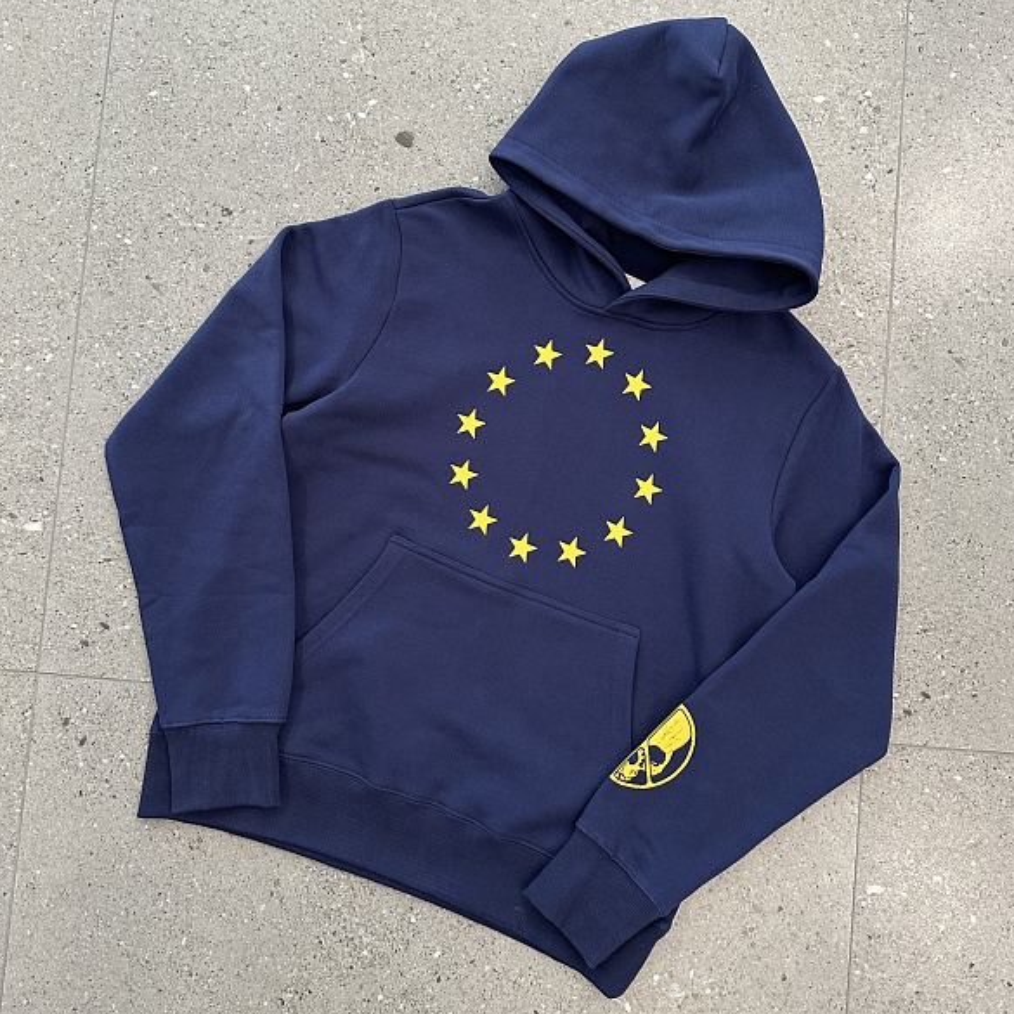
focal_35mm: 29
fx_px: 961
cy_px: 471
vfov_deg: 55.6
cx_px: 508
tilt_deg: -86.1
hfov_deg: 55.6
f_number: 1.78
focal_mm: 6.86
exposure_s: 1/60
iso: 250
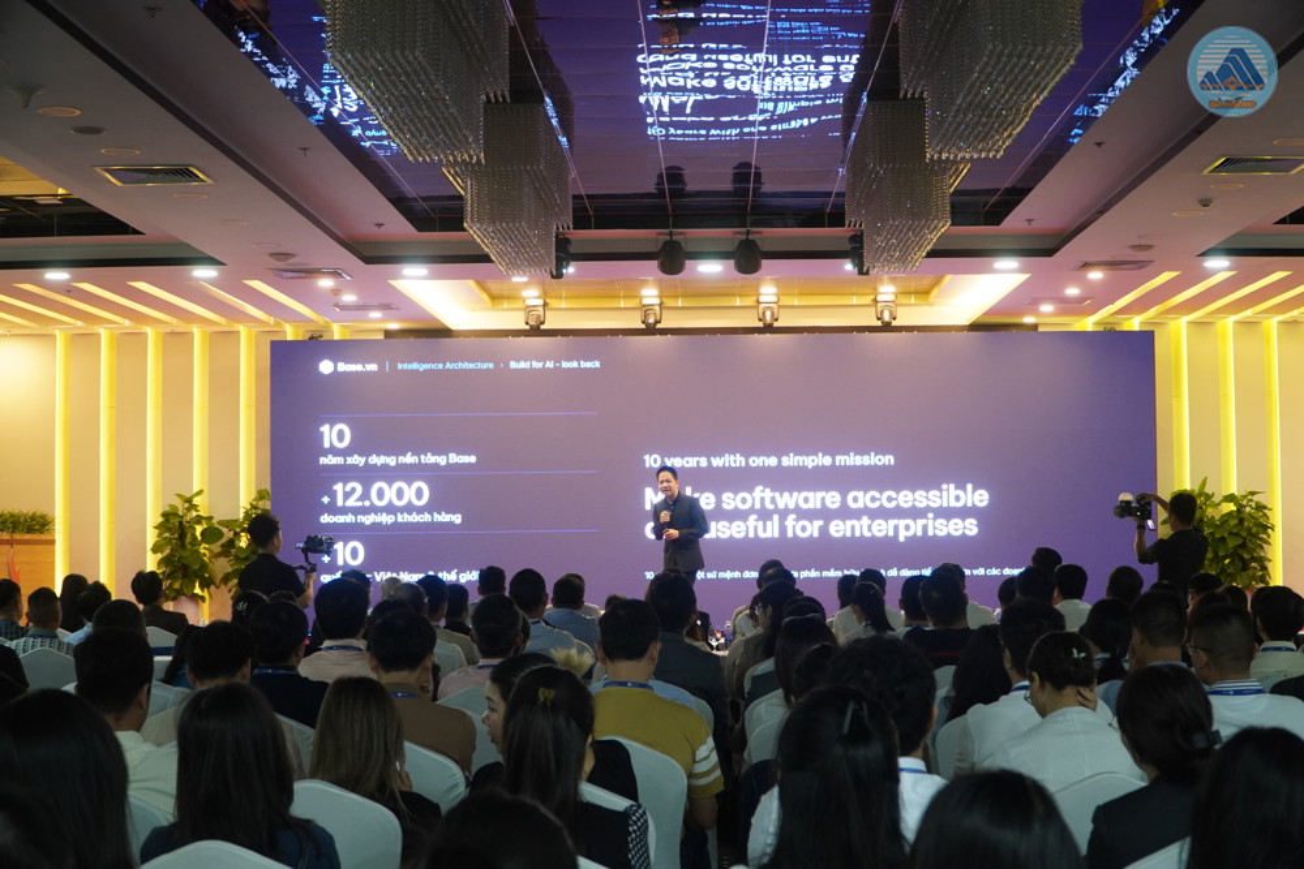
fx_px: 1793
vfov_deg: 27.3
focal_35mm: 50
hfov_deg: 40.0
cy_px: 434
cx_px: 652
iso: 1000
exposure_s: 1/30
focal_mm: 33
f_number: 4
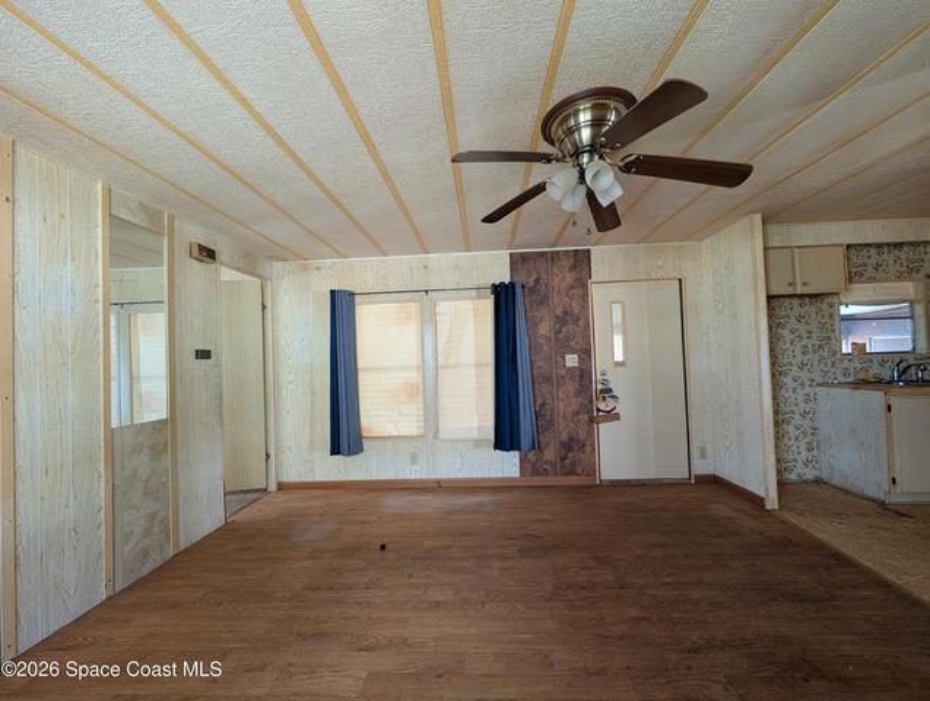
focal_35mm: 12
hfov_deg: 110.4
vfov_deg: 94.7
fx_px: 323
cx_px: 465
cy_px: 350
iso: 50
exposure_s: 1/12.2
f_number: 1.7
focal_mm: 2.02
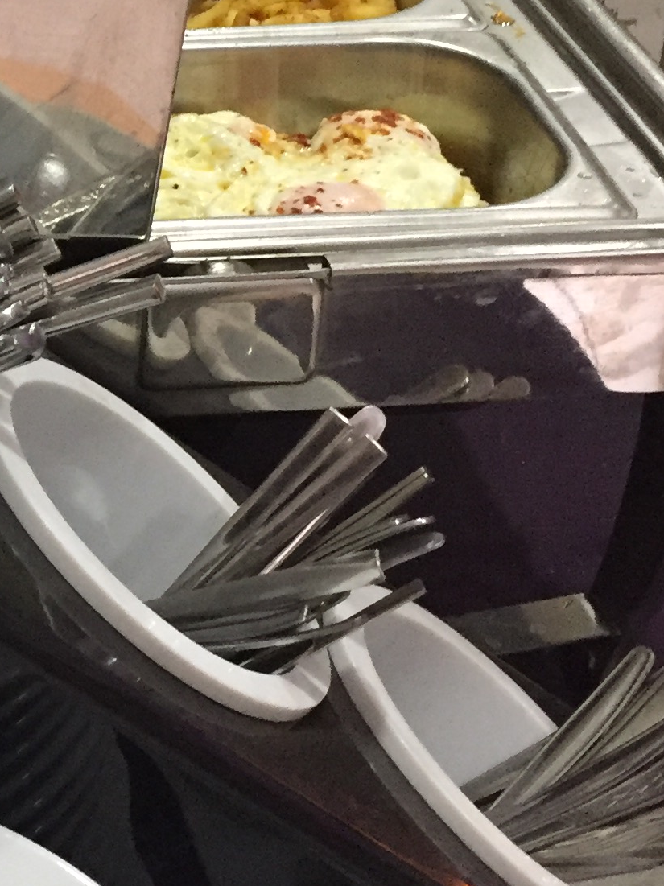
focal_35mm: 86
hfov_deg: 16.0
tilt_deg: -30.4
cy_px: 278
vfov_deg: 22.6
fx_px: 2201
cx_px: -275
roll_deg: +2.8
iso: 250
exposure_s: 1/33
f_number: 2.2
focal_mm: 4.15
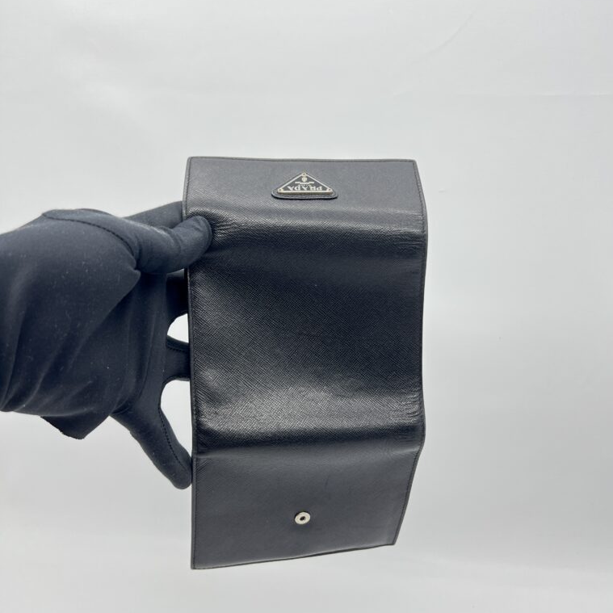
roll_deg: -0.2
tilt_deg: -15.4
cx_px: 309
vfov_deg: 52.5
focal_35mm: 31
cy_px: 324
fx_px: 621
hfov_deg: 52.5
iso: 32
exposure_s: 1/100
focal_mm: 5.7
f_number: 1.5
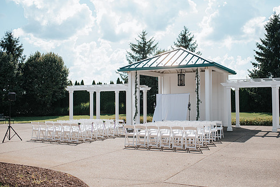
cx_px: 154
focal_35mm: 40
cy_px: 90
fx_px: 311
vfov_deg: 33.5
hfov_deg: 48.3
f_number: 3.2
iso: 100
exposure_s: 1/1250
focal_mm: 35
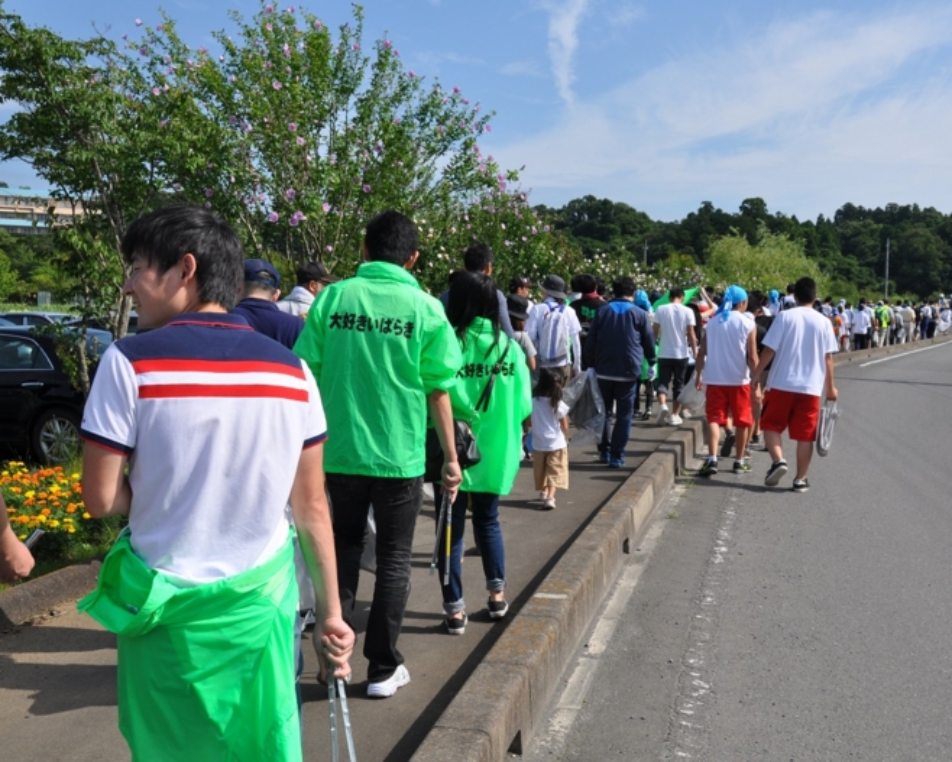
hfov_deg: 44.6
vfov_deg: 36.5
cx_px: 545
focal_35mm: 41
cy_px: 380
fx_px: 1156
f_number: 10
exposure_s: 1/400
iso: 200
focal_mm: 24
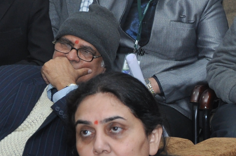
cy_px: 230
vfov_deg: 5.9
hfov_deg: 8.7
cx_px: 400
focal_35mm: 228
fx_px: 1493
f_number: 4.5
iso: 400
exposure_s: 1/125
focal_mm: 38
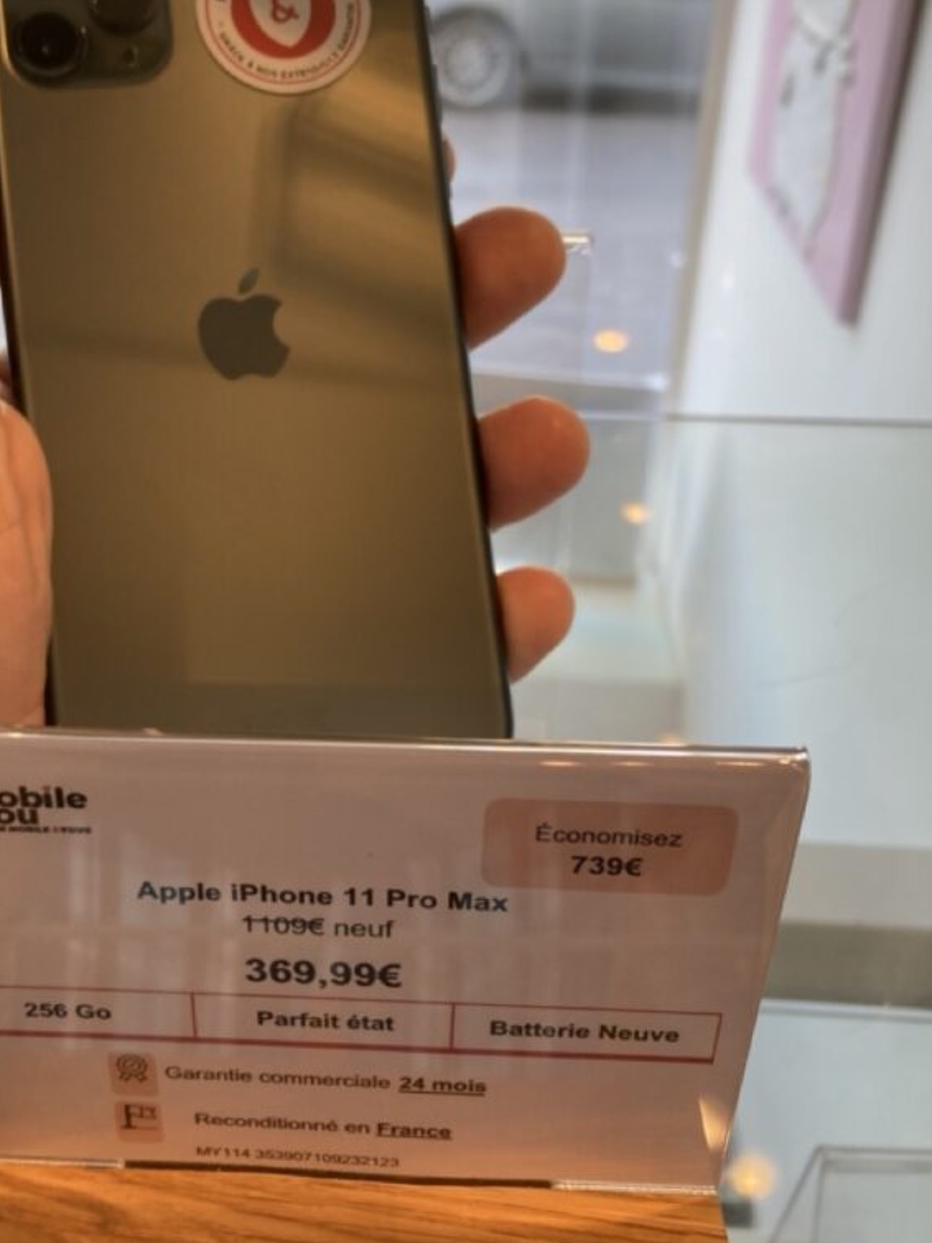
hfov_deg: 37.3
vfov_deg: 48.9
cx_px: 311
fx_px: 1365
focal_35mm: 38
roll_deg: -0.7
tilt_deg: -30.3
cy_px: 578
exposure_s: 1/100
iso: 80
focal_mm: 3.99
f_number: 1.8
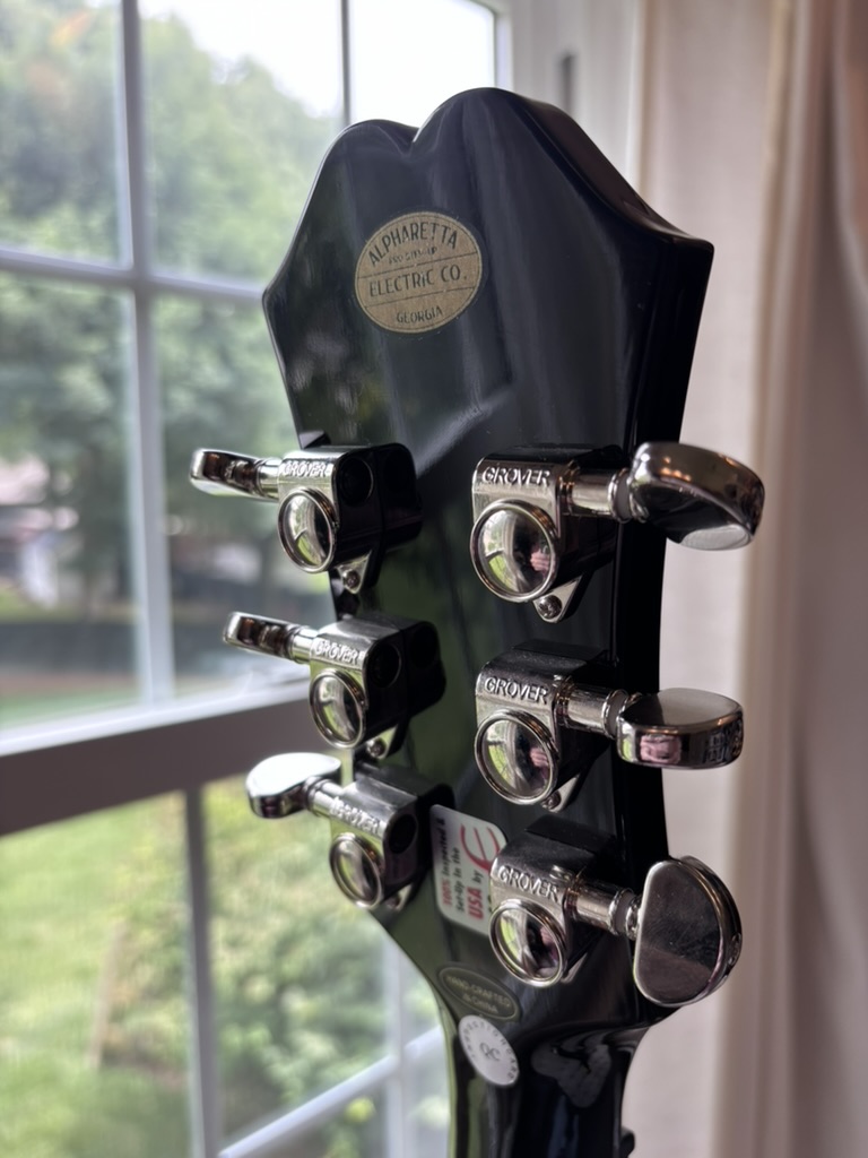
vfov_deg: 67.3
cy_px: 579
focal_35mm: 26
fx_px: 869
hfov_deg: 53.1
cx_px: 434
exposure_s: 1/121
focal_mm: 5.96
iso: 32
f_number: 1.6
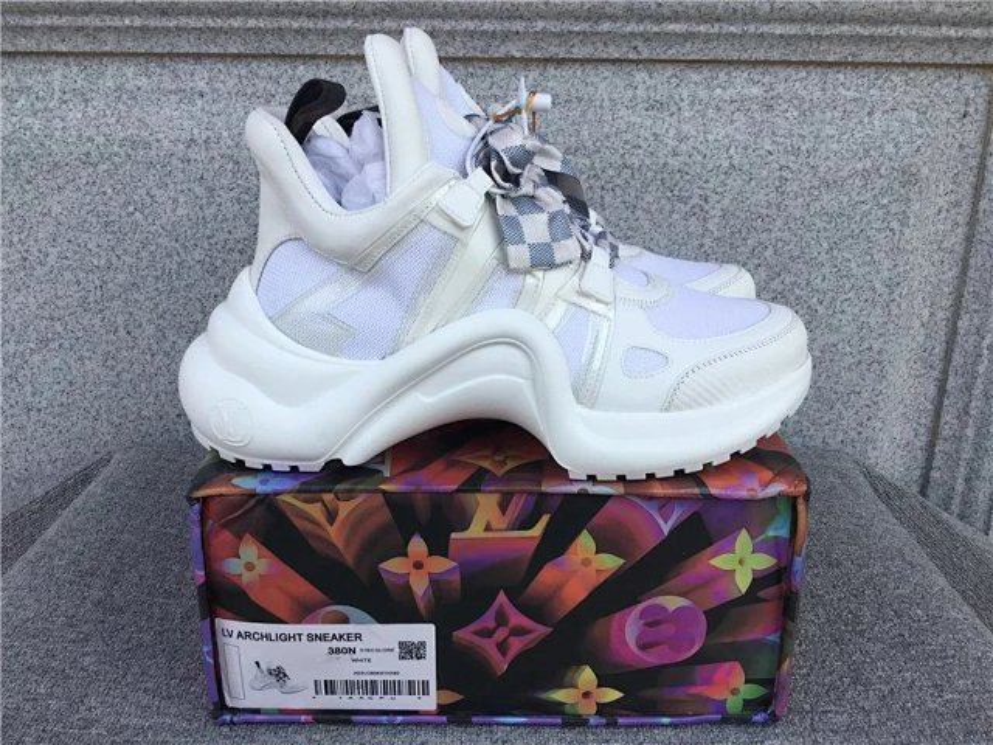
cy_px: 372
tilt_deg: -19.9
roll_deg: -0.1
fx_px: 889
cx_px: 496
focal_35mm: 31
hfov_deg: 58.4
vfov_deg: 45.4
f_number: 2.4
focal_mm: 3.3
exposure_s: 1/547
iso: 25
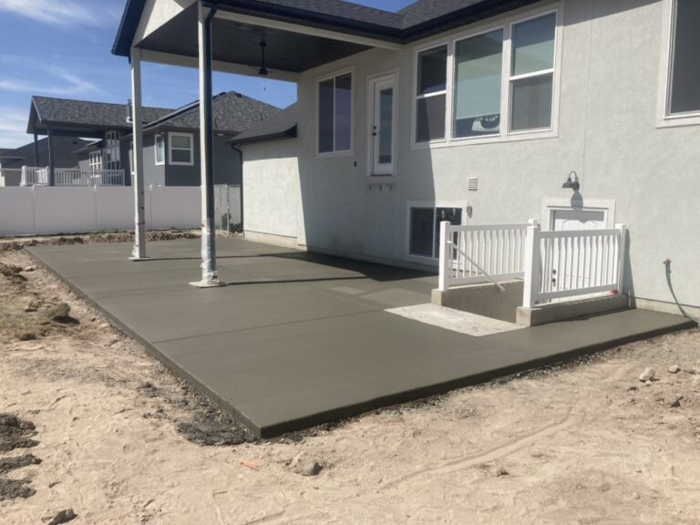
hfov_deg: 63.4
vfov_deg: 49.7
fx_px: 566
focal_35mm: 28
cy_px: 262
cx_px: 350
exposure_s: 1/3690
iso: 20
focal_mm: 3.99
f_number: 1.8
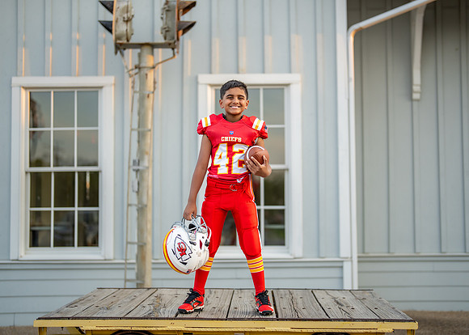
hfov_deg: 35.3
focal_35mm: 55
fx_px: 736
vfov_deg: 25.6
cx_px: 244
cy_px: 171
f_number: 1.2
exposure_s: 1/2000
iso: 200
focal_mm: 50
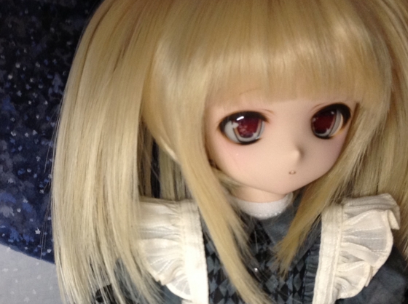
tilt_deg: -10.3
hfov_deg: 29.8
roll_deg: +0.1
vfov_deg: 22.7
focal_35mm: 64
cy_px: 222
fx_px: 753
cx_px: 102
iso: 100
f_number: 2.4
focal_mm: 4.28
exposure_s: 1/15
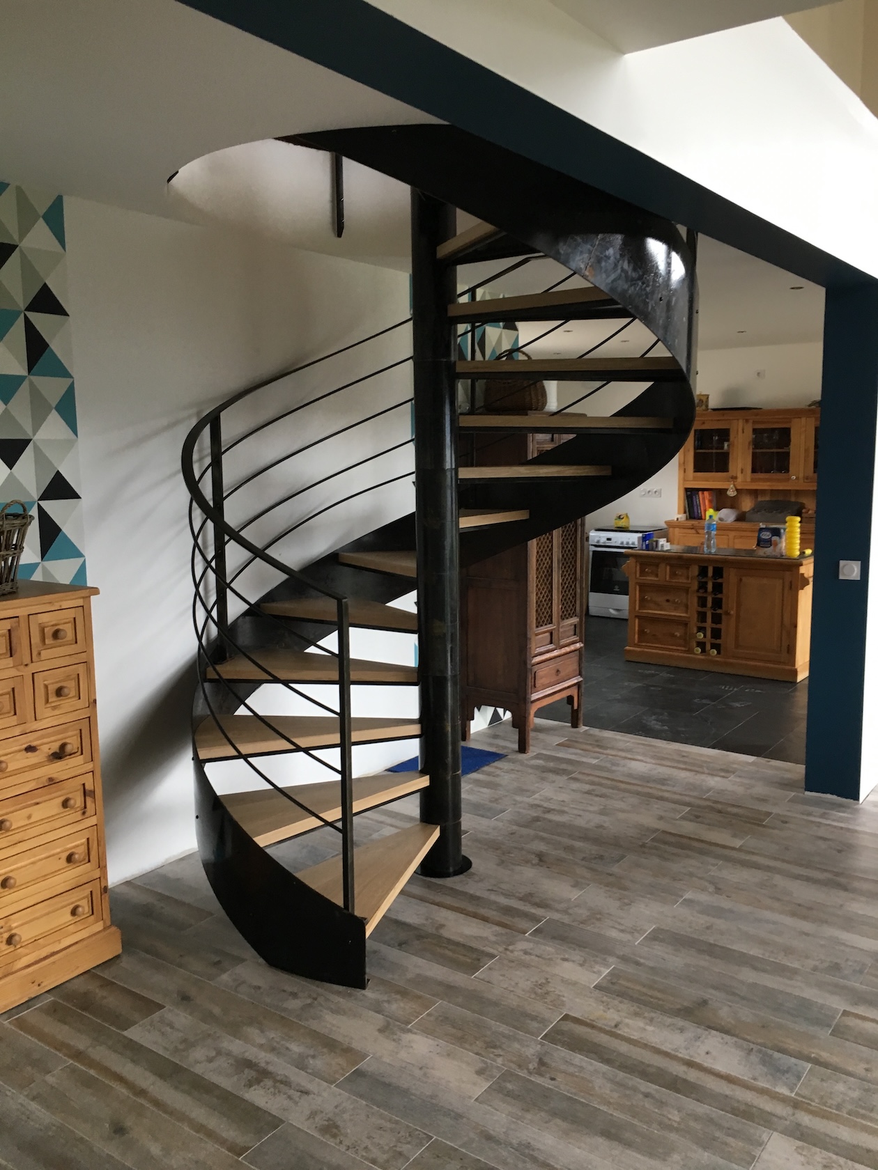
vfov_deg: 61.7
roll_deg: -0.9
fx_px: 981
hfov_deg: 48.2
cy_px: 585
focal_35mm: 29
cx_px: 439
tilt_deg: -8.3
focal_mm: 4.15
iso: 64
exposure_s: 1/33
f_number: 2.2
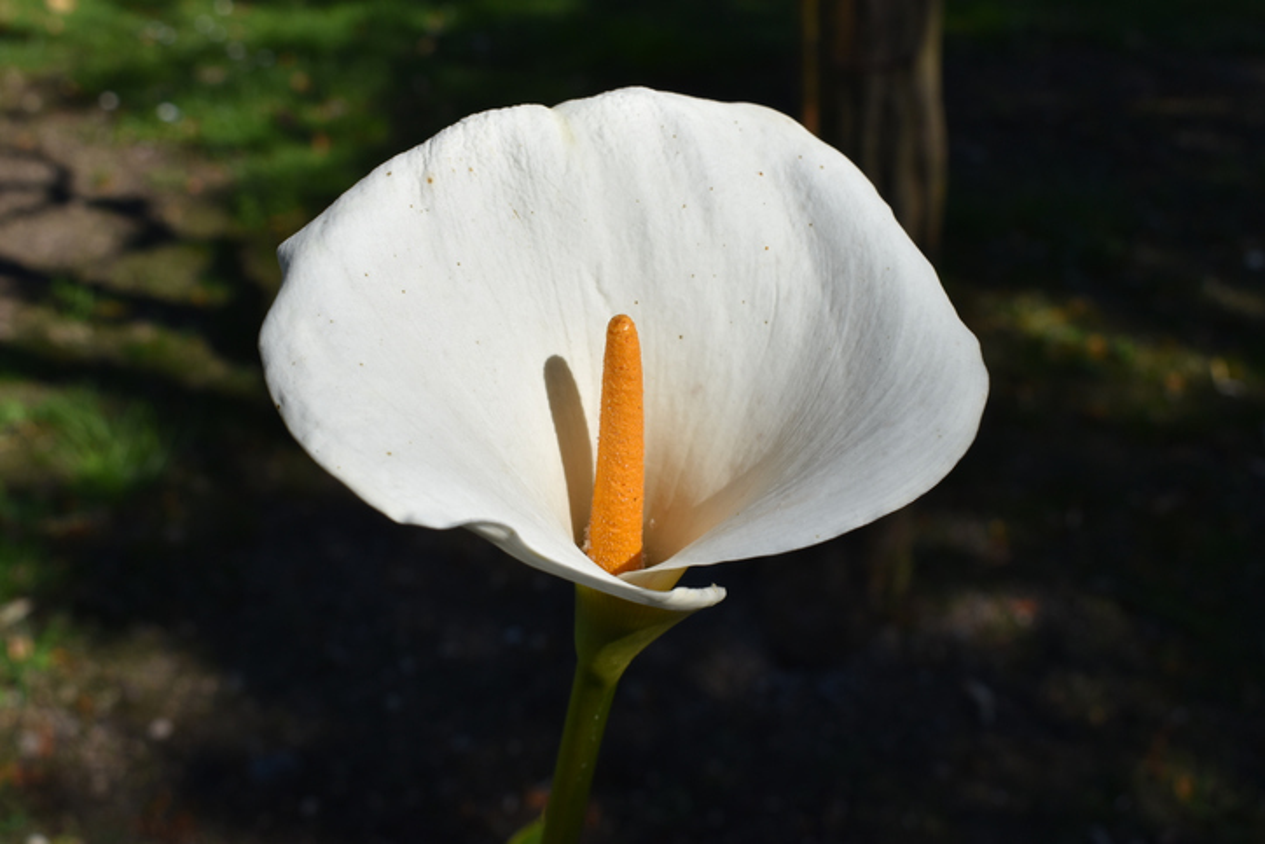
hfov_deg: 46.4
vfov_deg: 31.9
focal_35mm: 42
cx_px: 632
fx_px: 1476
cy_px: 422
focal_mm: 28
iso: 100
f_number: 10
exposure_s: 1/400
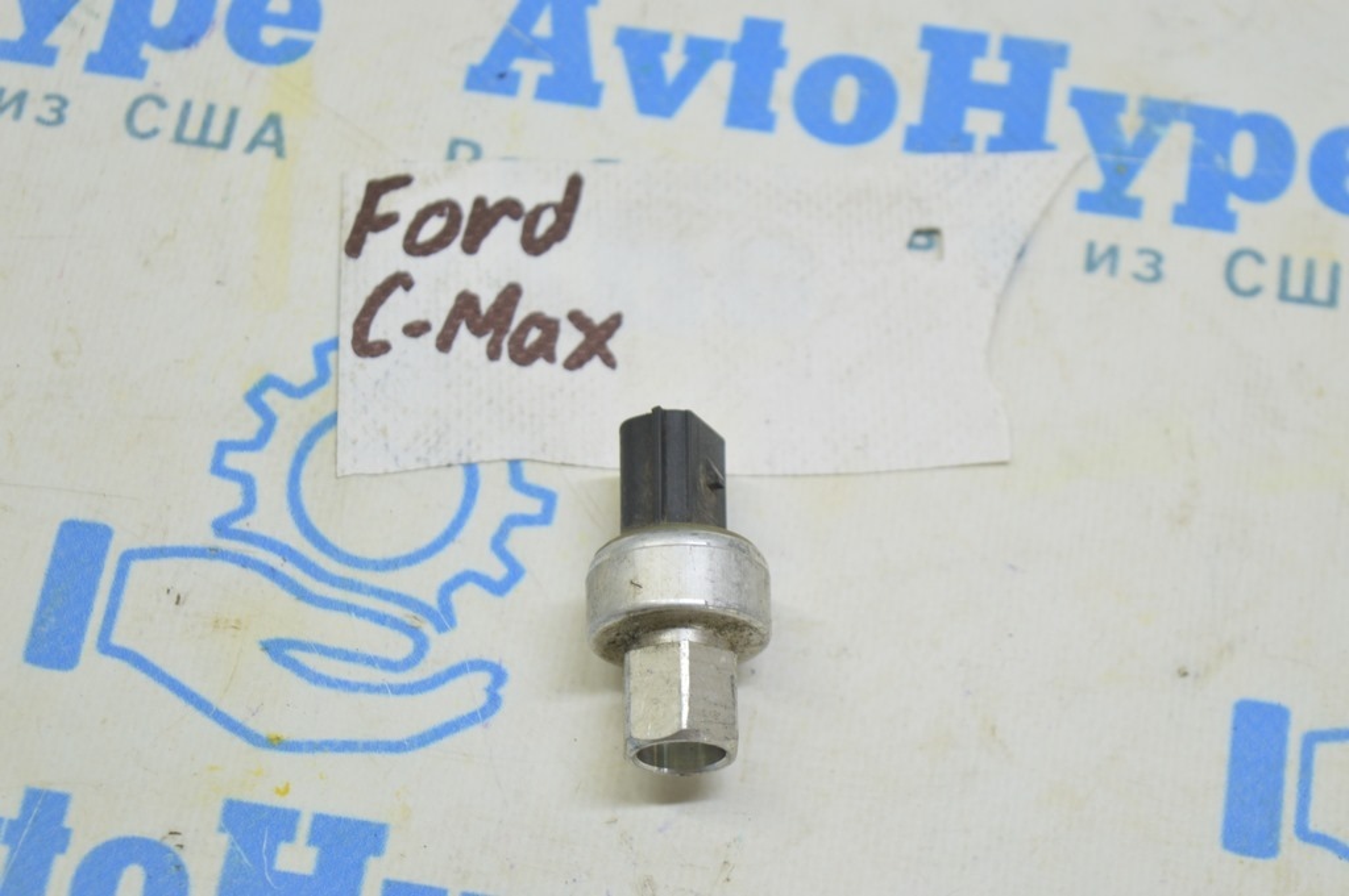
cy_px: 448
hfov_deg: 24.6
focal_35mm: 82
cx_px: 674
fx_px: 3089
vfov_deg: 16.5
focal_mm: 55
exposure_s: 1/20
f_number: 5.6
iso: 400
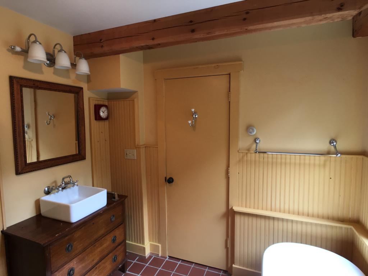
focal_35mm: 29
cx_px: 184
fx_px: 308
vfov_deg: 48.2
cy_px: 138
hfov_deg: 61.7
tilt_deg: -3.1
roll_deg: +0.7
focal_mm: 4.15
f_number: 2.2
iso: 50
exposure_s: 1/30
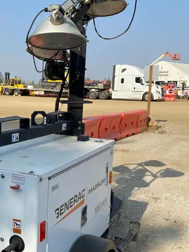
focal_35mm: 45
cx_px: 45
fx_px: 328
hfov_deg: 31.6
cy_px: 158
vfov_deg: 41.8
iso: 32
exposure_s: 1/2183
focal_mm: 4.25
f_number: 1.8
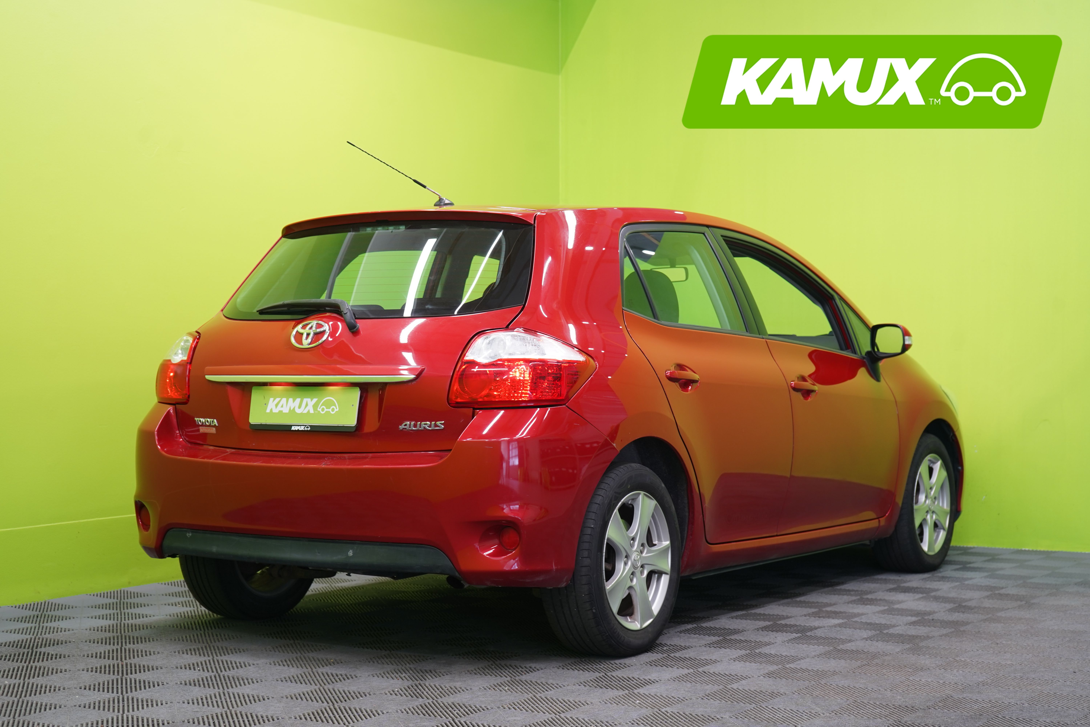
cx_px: 545
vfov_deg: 23.4
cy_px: 364
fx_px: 1756
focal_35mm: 58
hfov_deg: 34.5
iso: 400
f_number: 5
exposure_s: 1/25
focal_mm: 58
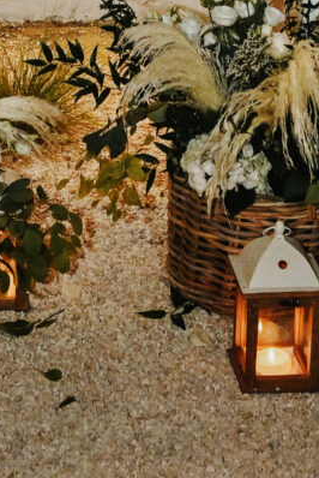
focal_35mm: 128
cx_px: 56
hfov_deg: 10.7
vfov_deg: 14.6
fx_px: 1698
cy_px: -293
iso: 5000
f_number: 5
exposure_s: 1/250
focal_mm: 34
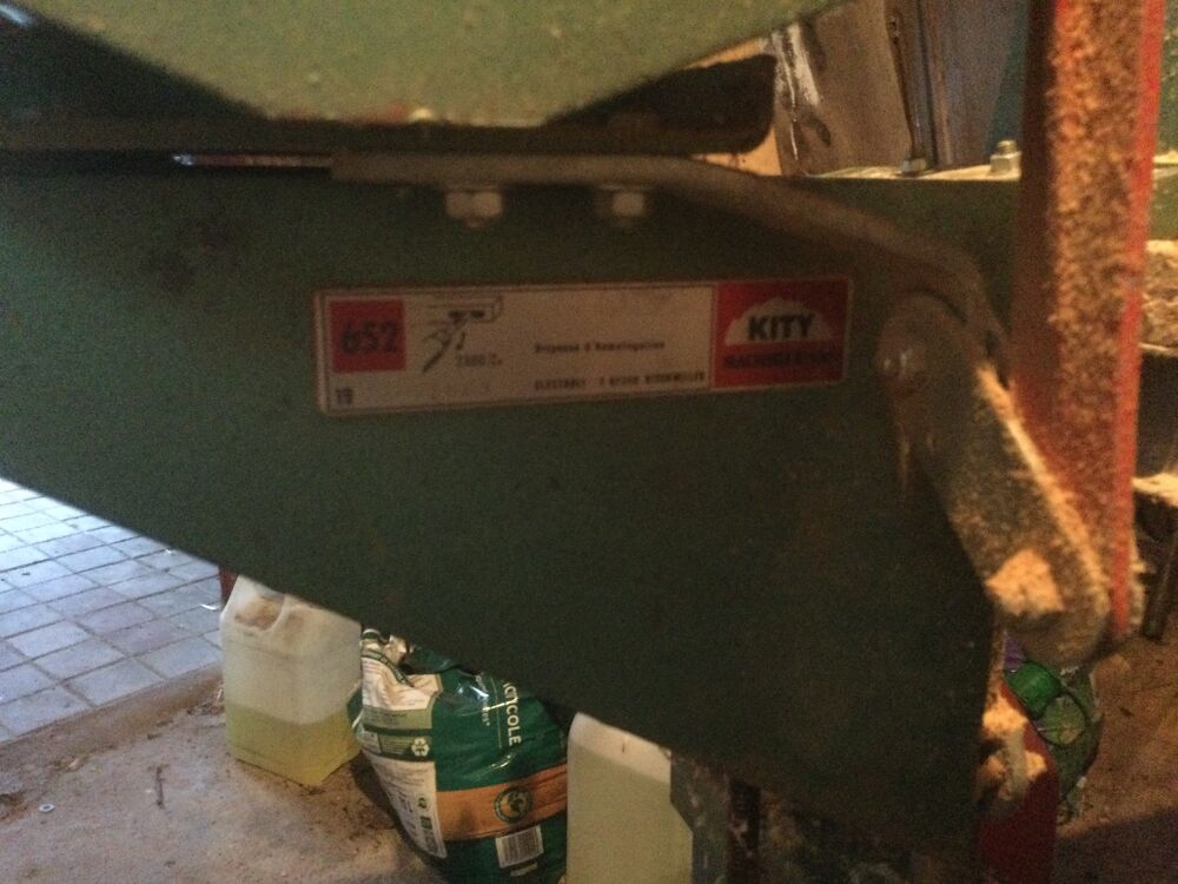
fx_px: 1055
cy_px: 442
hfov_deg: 58.4
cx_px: 589
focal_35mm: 31
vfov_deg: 45.4
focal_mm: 3.3
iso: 800
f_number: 2.4
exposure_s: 1/17
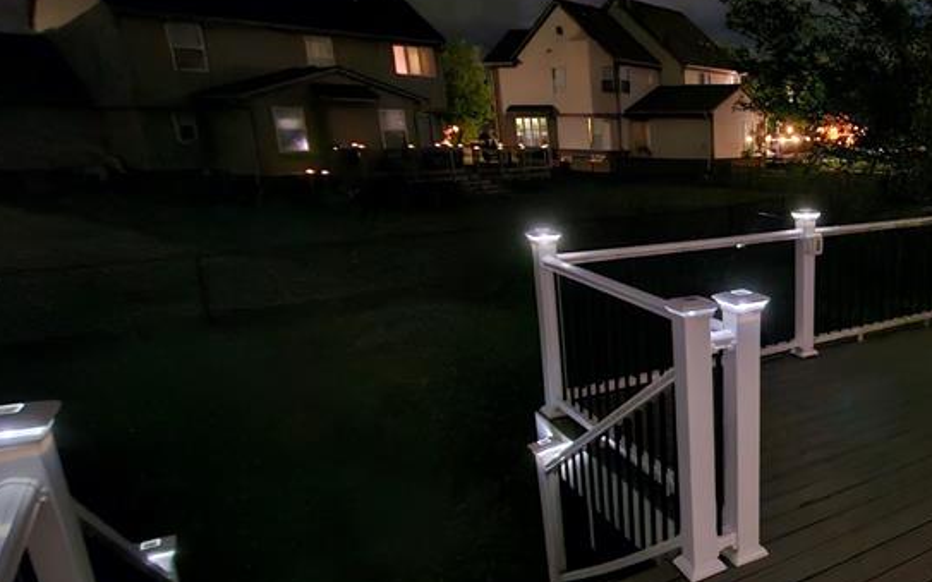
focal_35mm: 26
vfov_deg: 47.2
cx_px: 786
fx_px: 660
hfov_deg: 62.4
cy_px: 359
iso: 2500
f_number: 2.2
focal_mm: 2.2
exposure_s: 1/4
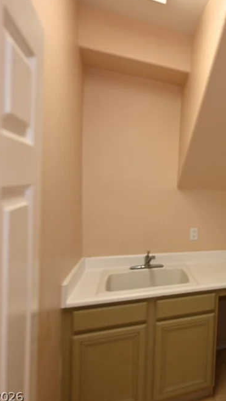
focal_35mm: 26
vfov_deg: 71.9
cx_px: 275
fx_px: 277
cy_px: 198
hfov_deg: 34.8
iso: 280
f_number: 4
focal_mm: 16
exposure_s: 1/60
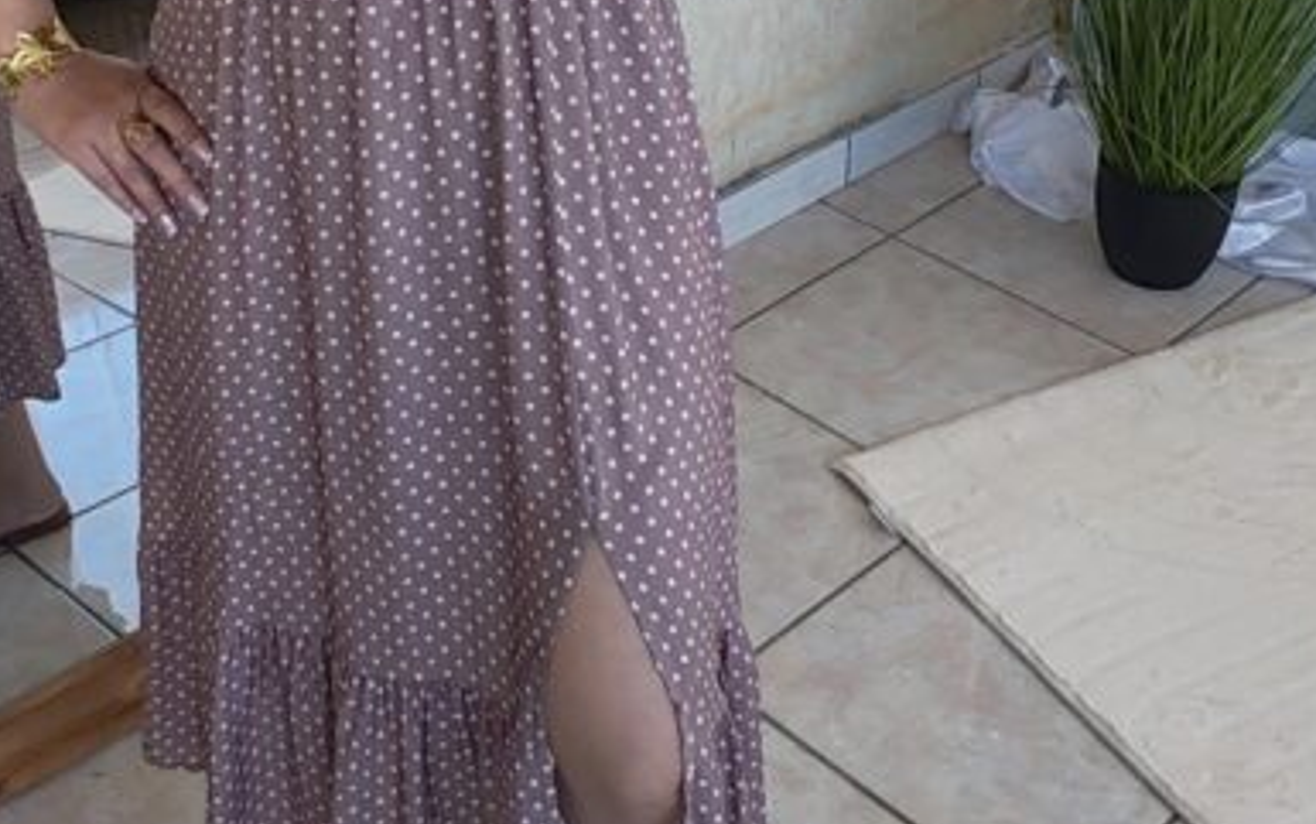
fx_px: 1973
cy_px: 3
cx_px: 520
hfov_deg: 36.7
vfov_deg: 22.7
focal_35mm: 55
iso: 50
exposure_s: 1/110
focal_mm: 1.96
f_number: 2.2
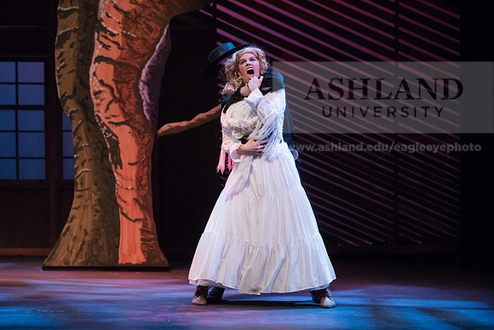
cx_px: 247
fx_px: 1784
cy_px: 165
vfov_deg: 10.6
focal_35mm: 130
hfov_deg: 15.8
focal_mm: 130
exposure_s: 1/320
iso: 5000
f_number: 3.2
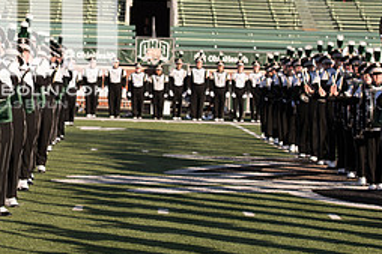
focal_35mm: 160
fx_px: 1697
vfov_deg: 8.5
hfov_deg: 12.7
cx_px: 5
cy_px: 37
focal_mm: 70
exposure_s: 1/1600
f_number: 5
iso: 320
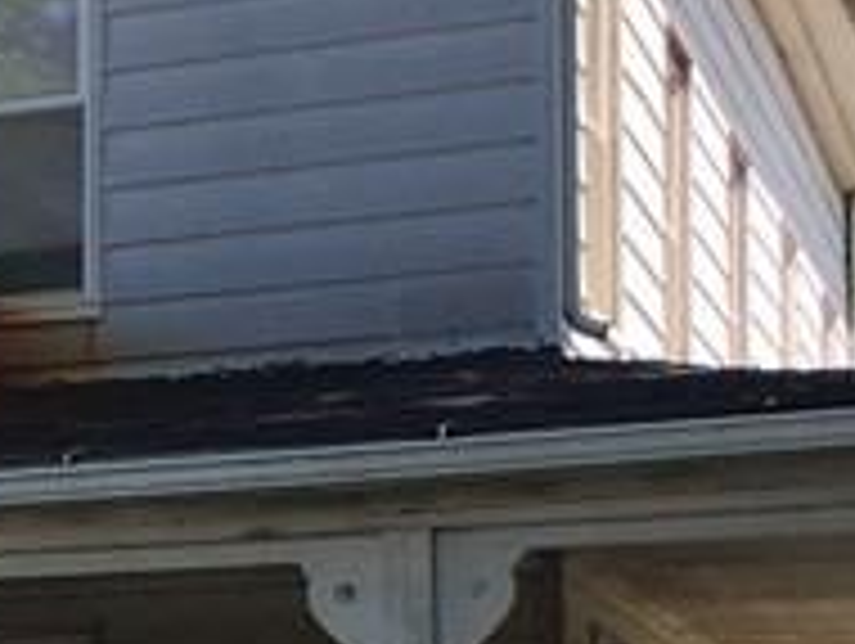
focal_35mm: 156
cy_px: 959
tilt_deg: +4.4
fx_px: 3858
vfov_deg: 9.3
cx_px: -788
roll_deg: -1.1
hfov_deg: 11.5
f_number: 2.2
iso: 25
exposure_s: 1/725
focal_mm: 4.15
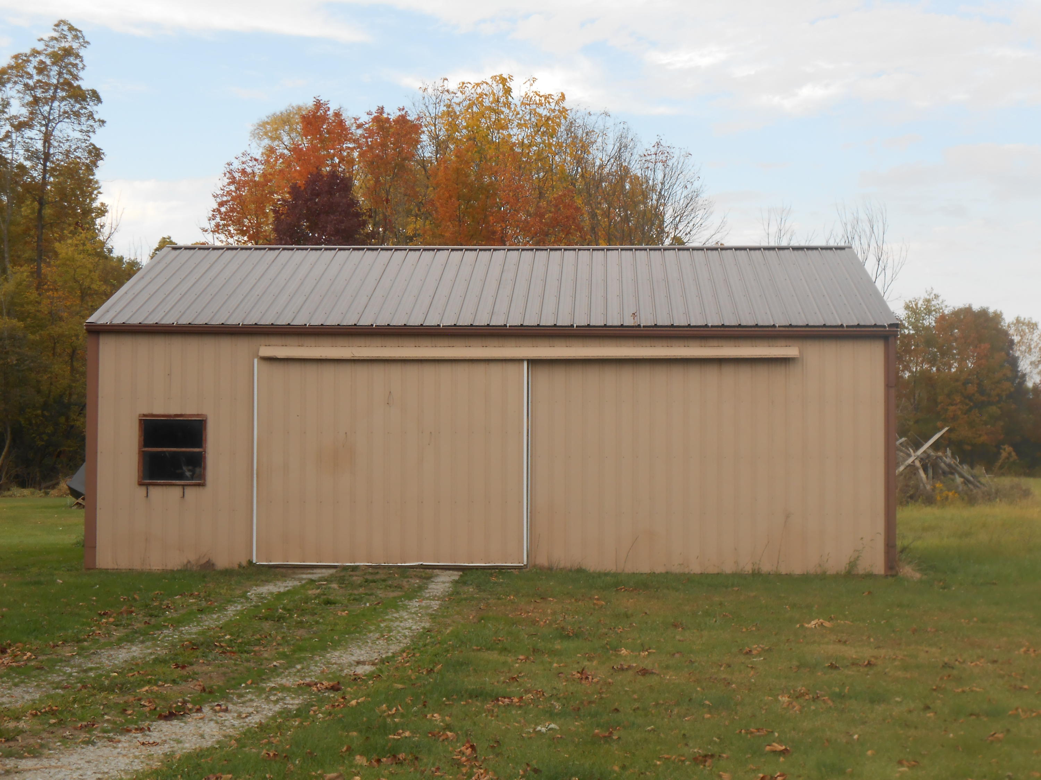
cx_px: 520
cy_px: 390
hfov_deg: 30.7
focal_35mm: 63
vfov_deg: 23.3
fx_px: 1895
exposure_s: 1/60
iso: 80
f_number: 5.6
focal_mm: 11.3
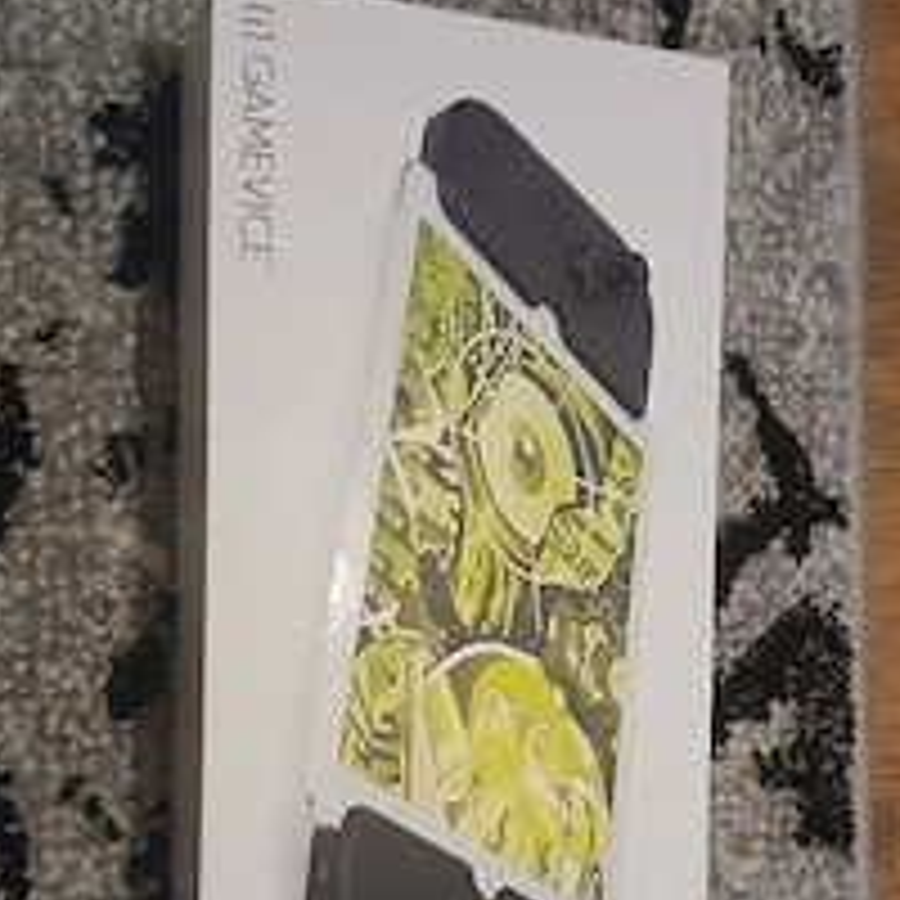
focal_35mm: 46
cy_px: 657
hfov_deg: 36.7
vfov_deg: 36.1
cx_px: 500
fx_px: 1353
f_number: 1.8
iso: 500
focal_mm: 3.98
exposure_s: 1/20
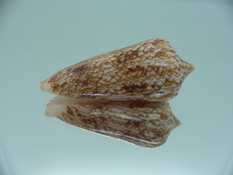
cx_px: 116
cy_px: 88
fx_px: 236
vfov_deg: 40.7
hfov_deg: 52.6
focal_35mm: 35
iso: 80
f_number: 2.8
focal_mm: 4.6
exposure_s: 1/60
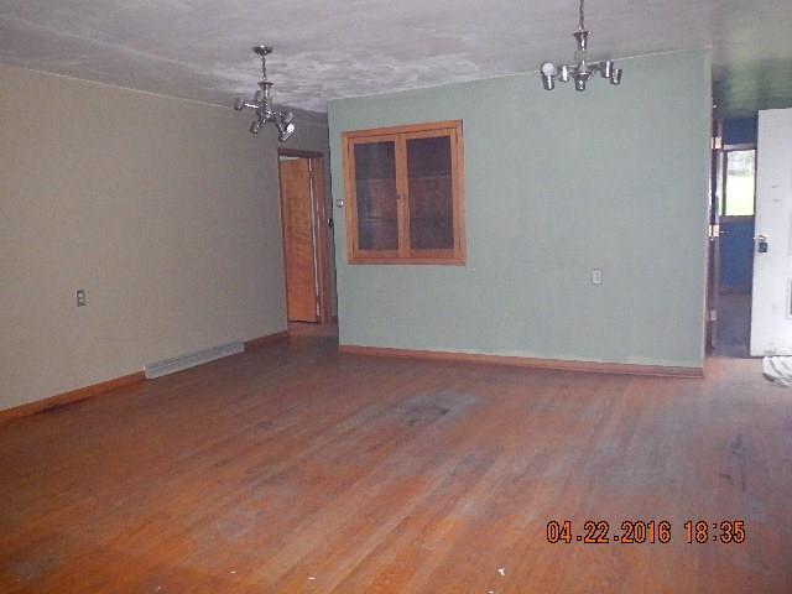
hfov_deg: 63.4
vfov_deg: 49.7
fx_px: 641
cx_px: 396
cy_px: 297
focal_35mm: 28
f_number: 3.9
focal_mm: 5
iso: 1600
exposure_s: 1/30
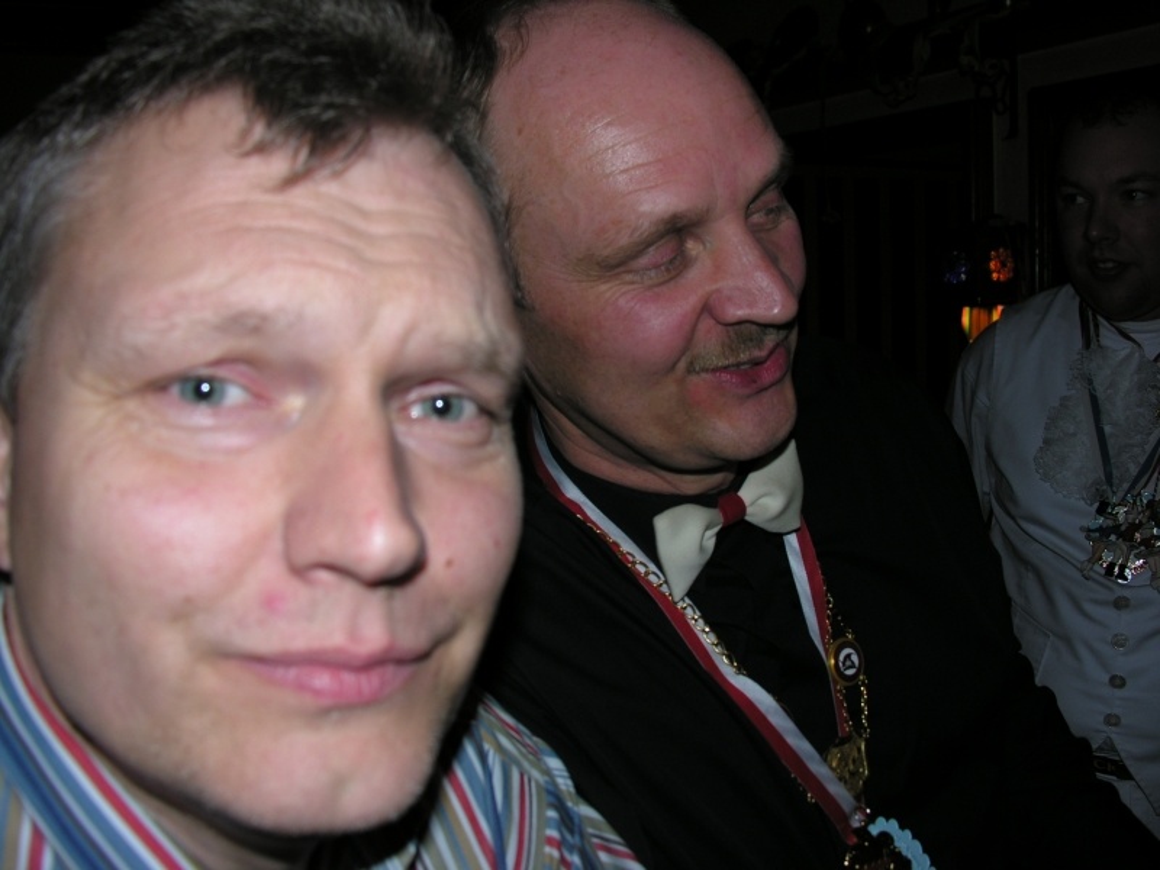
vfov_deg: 40.7
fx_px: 1173
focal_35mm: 35
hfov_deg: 52.6
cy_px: 435
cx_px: 580
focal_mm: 8.9
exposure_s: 1/60.1
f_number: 2.8
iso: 50
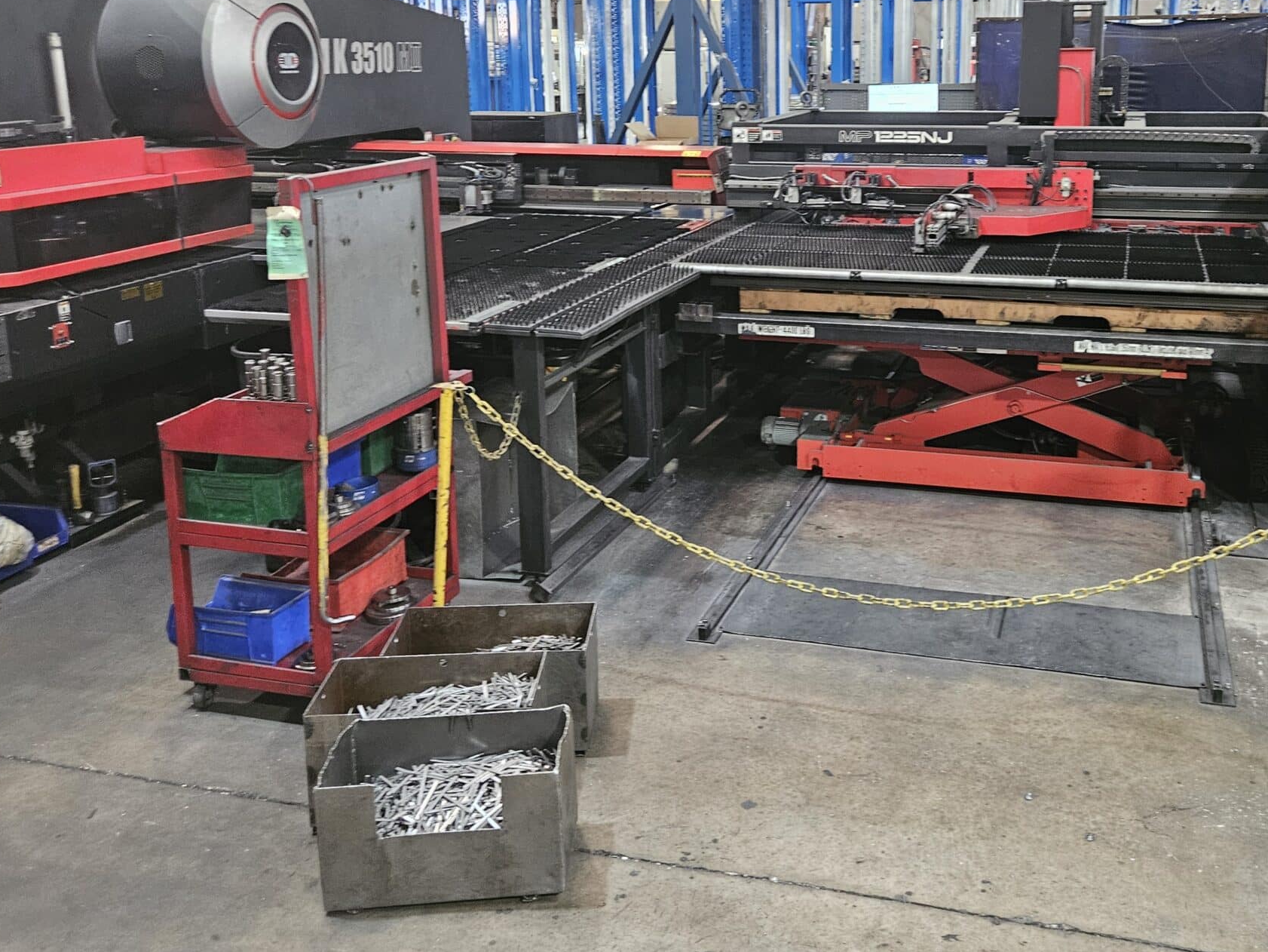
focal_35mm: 35
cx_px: 773
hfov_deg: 52.2
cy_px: 278
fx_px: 1282
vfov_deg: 39.9
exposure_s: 1/40
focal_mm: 5.4
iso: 500
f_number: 1.8
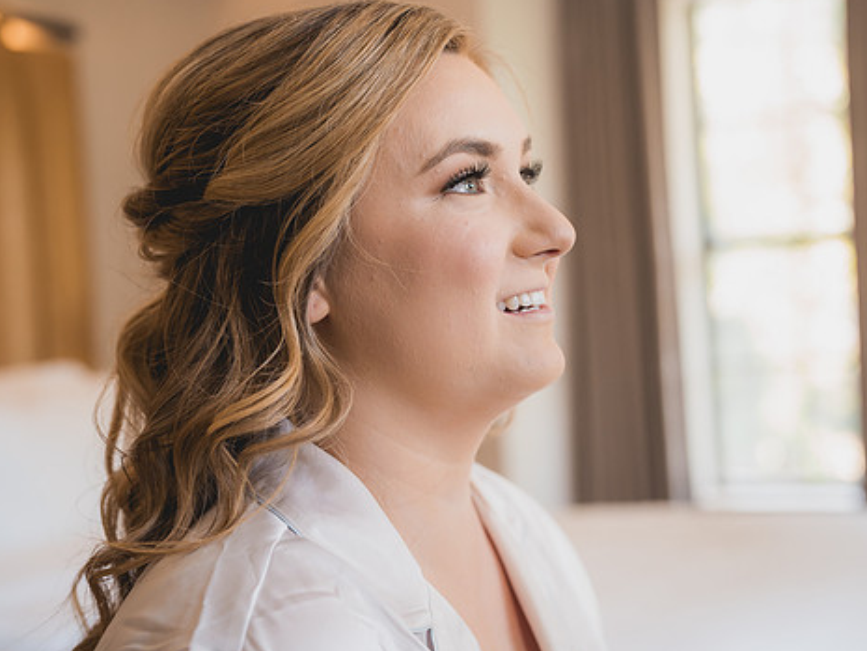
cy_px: 350
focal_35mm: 60
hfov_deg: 32.1
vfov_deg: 24.4
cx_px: 502
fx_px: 1503
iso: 800
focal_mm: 50
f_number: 2.5
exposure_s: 1/80
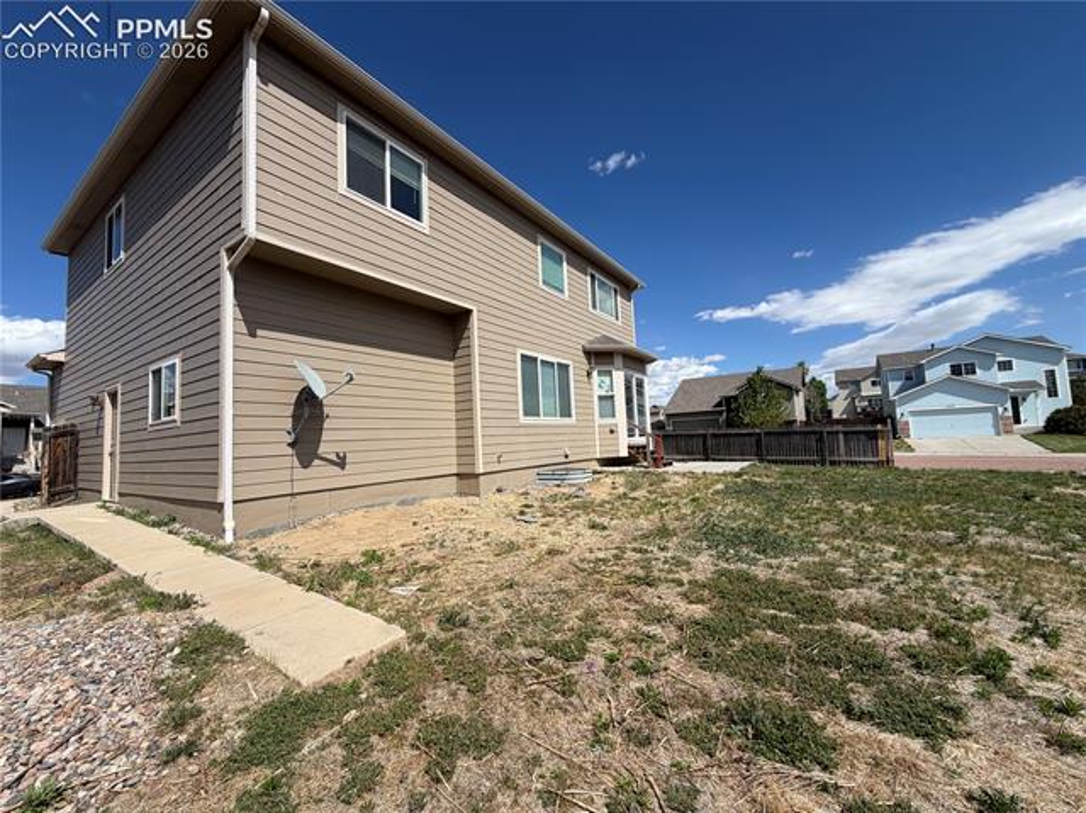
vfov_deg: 85.6
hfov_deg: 102.1
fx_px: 439
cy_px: 406
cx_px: 543
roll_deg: +3.3
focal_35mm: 14
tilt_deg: +2.7
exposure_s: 1/1235
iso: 20
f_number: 2.2
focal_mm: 2.22
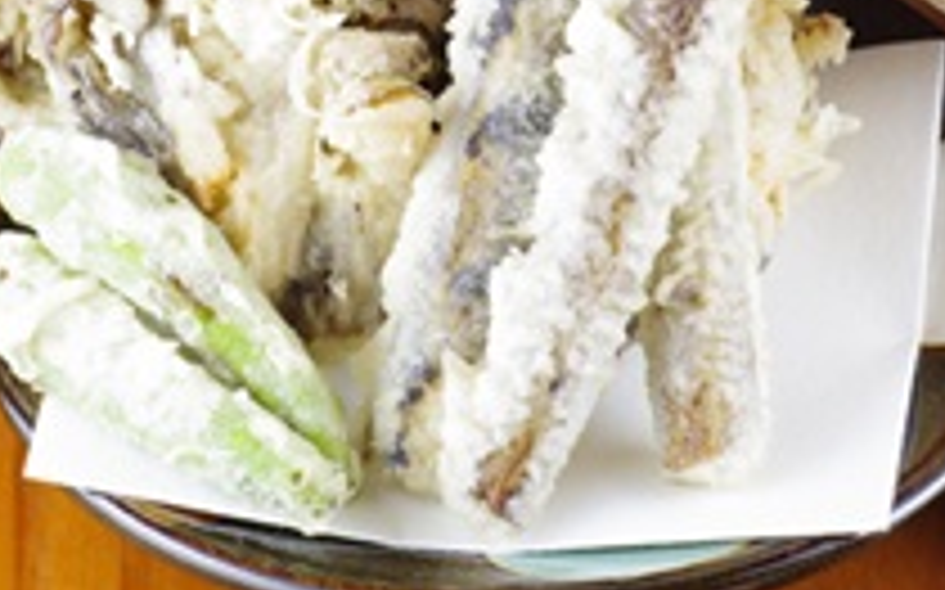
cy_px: -151
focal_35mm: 218
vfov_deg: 6.0
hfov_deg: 9.6
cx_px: 936
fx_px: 5611
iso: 400
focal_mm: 90
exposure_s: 1/6
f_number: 16
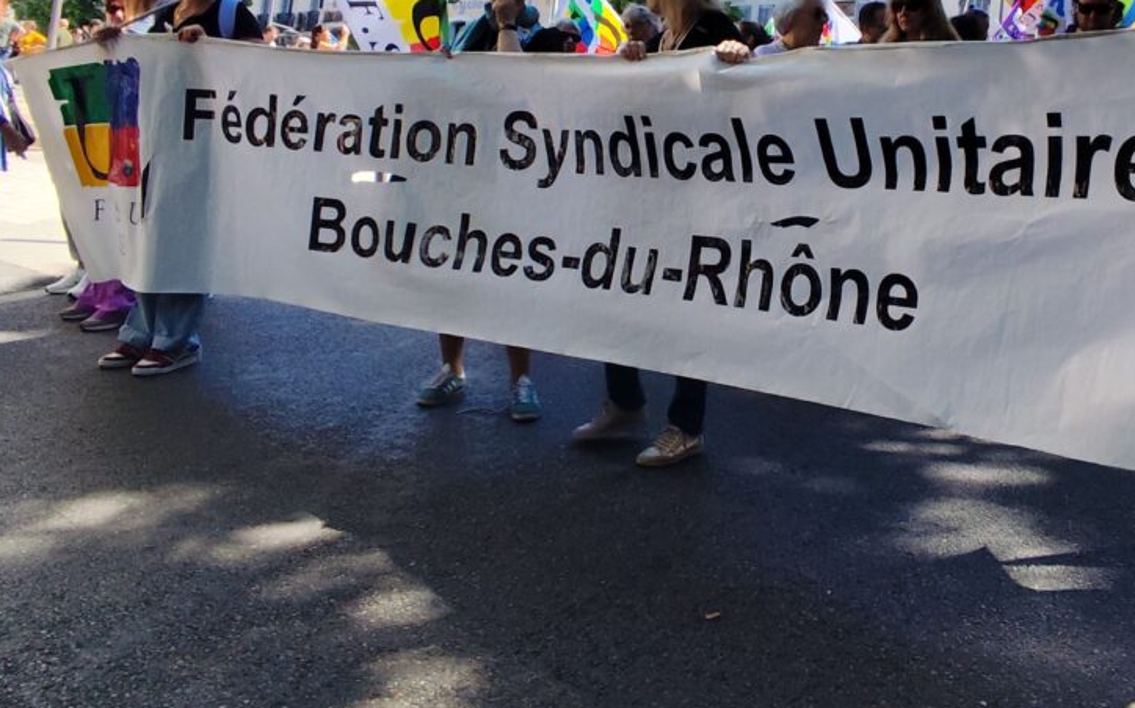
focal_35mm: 33
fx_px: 1020
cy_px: 193
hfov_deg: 57.3
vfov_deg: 37.5
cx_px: 720
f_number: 2.2
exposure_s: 1/940
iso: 50
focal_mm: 1.65
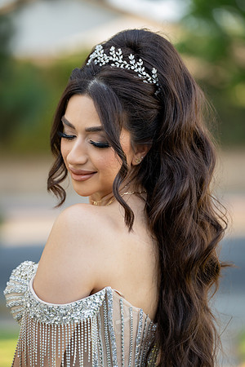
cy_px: 184
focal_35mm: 130
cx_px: 122
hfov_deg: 10.5
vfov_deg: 15.8
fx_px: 1327
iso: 250
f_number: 2.8
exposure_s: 1/400
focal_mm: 130
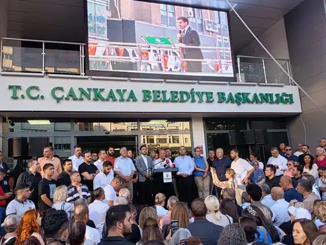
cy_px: 128
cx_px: 155
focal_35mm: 28
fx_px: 264
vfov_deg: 49.8
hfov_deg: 63.4
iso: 200
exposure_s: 1/120
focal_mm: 6.11
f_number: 1.7
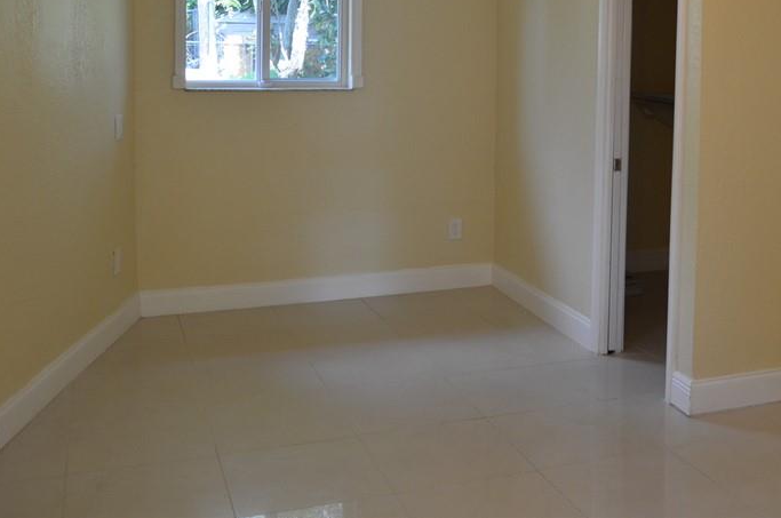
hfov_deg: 45.1
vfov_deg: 30.4
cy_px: 106
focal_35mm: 43
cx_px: 489
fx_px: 931
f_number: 4.5
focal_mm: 18
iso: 400
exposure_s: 1/80
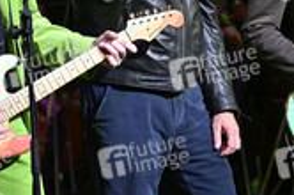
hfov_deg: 6.2
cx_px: 167
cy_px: 25
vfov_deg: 4.1
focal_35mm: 334
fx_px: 2722
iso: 400
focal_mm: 82
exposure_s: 1/320
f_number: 2.8
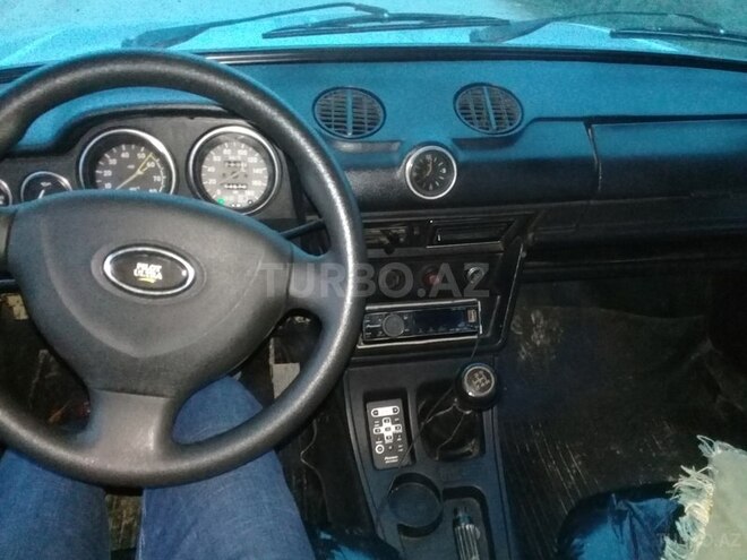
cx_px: 374
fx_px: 669
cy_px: 280
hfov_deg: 58.4
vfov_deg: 45.4
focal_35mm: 31
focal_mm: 3.3
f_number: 2.2
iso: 640
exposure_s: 1/30
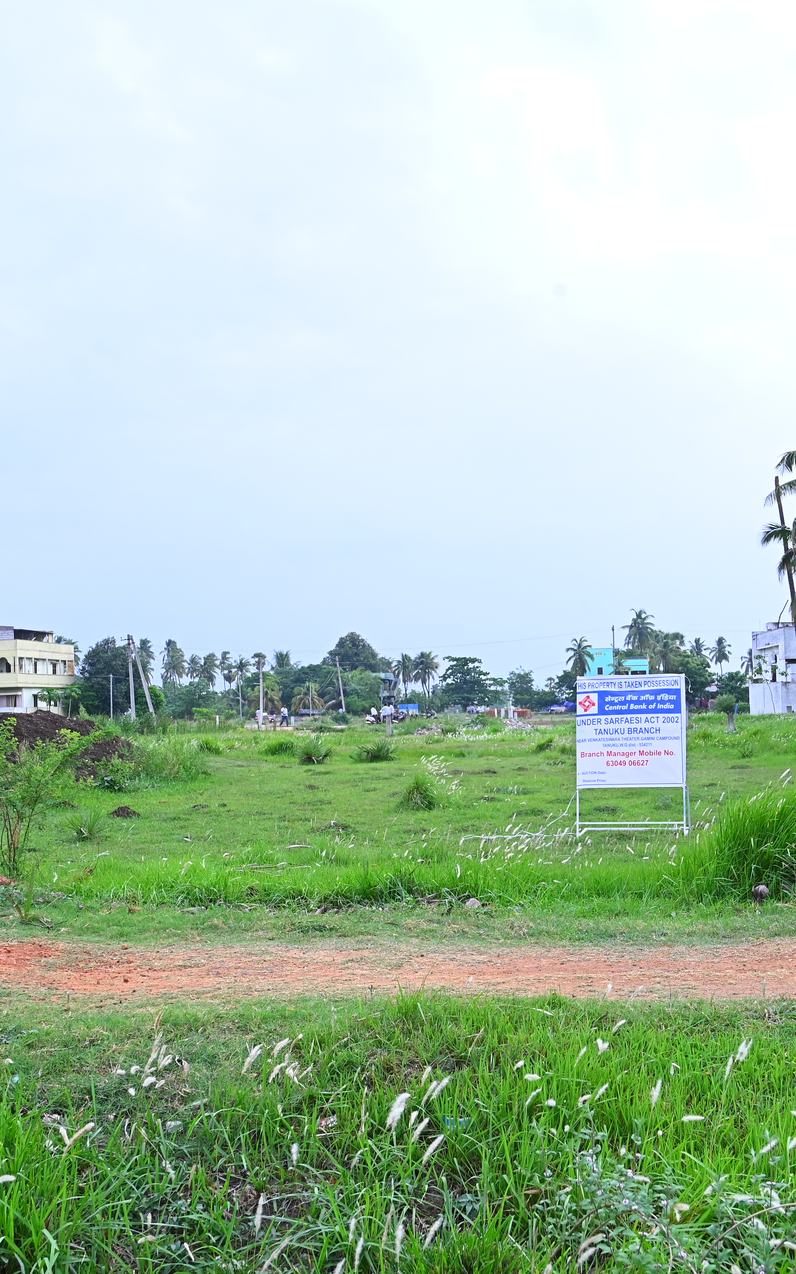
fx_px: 1458
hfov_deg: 30.5
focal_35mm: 42
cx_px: 452
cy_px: 646
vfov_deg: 47.2
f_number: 6.3
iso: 1000
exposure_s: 1/400
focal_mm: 27
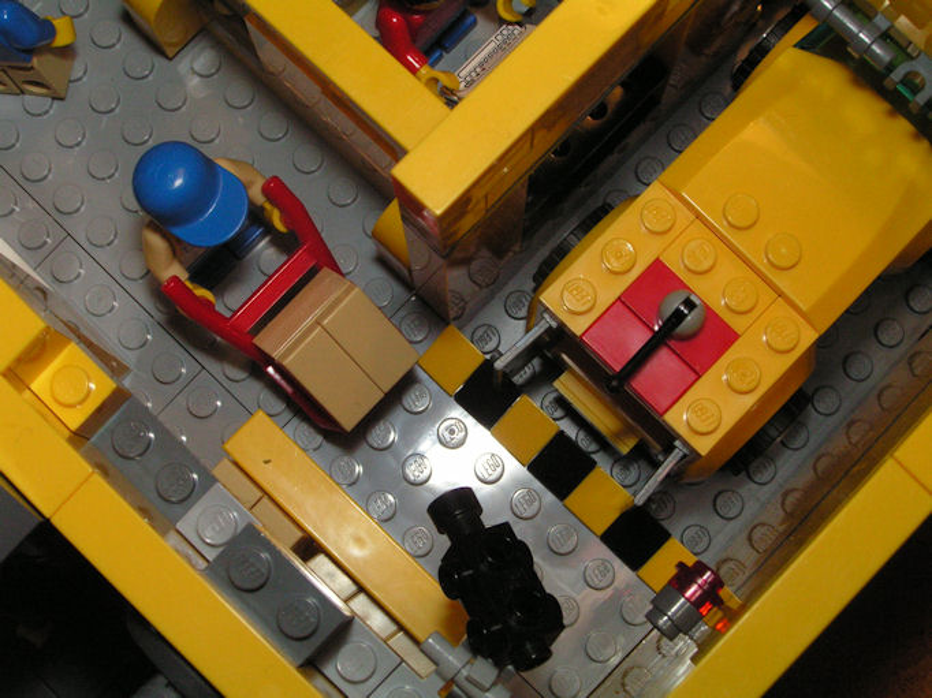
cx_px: 466
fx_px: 1803
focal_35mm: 67
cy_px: 349
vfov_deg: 21.9
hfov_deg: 29.0
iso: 200
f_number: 5.6
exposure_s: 1/80
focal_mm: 11.1
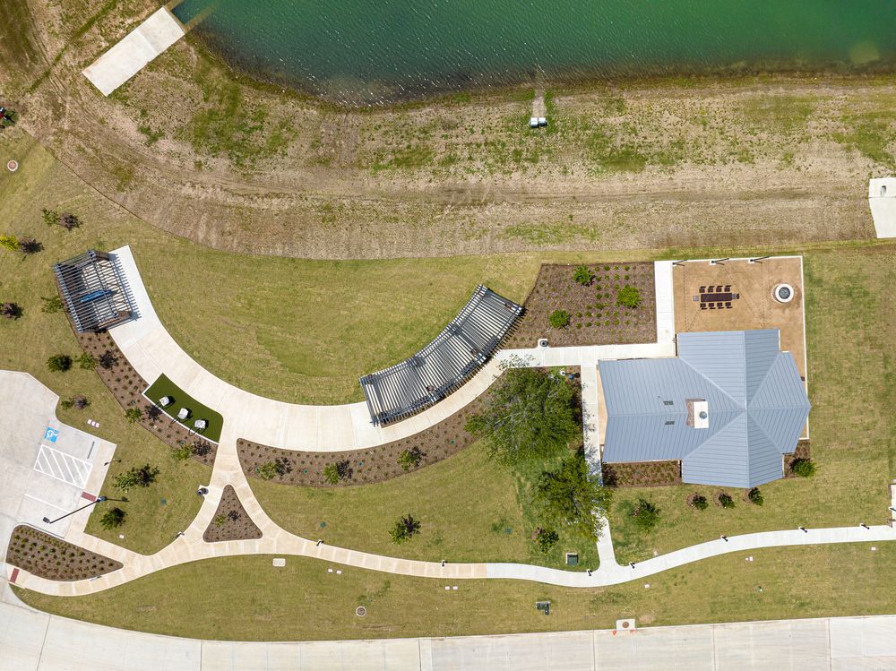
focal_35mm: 24
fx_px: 621
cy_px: 336
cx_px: 448
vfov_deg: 56.8
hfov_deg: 71.6
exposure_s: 1/200
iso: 100
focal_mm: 12.29
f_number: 6.3
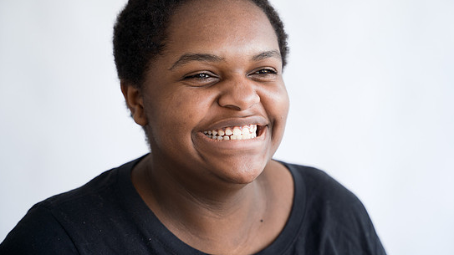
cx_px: 234
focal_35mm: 69
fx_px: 830
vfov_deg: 17.5
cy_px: 117
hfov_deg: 30.6
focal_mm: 61.6
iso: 800
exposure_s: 1/250
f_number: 2.8
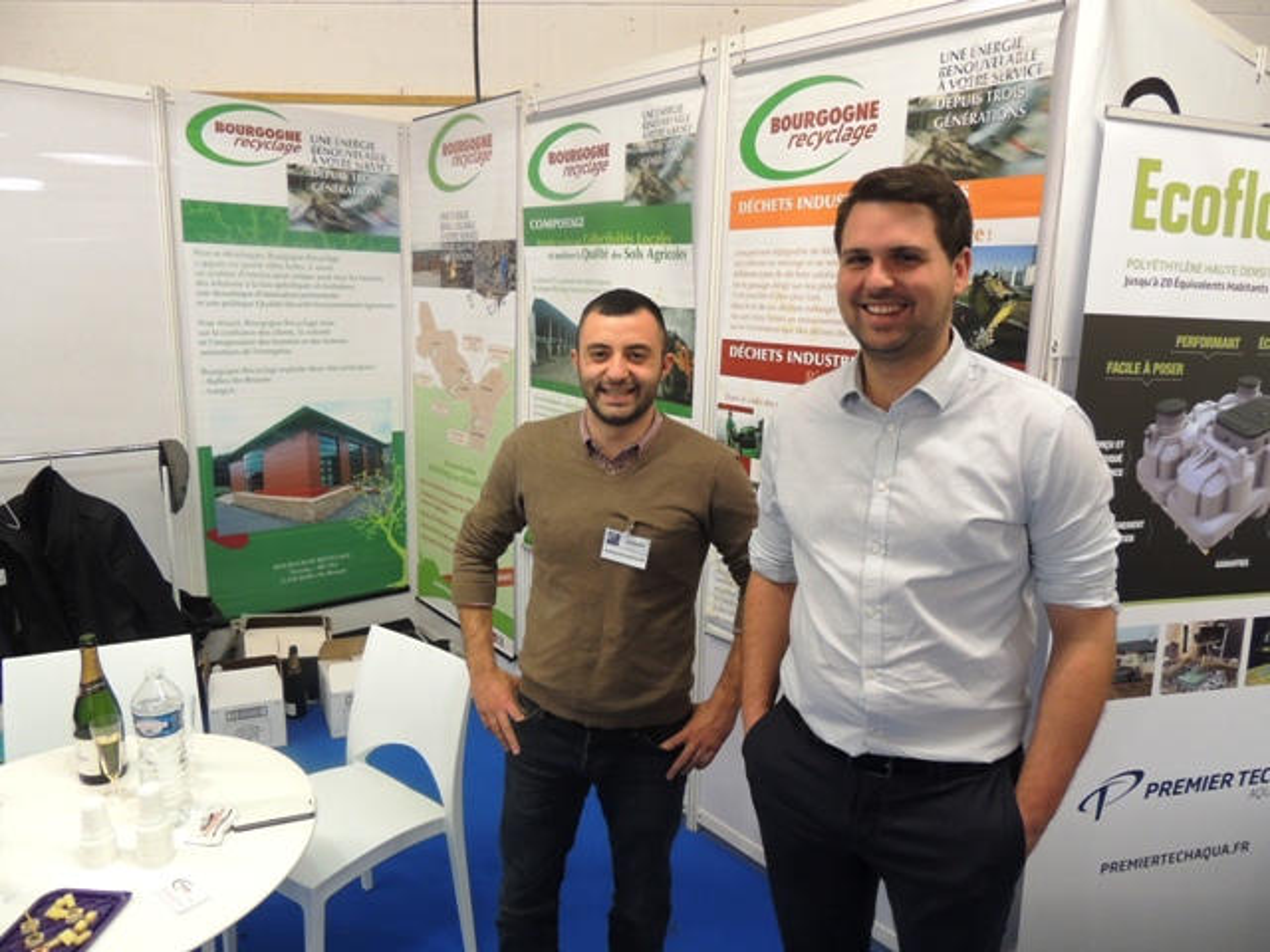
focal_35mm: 24
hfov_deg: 71.6
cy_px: 476
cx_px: 635
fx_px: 881
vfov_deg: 56.8
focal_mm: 4.3
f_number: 3
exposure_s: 1/30
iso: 400
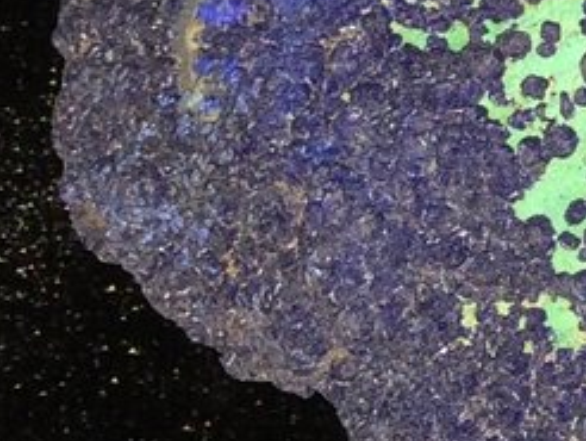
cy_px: -210
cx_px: 1706
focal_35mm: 195
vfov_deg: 7.5
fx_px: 3304
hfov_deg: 8.6
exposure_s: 1/57
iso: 32
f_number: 2.2
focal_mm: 4.12
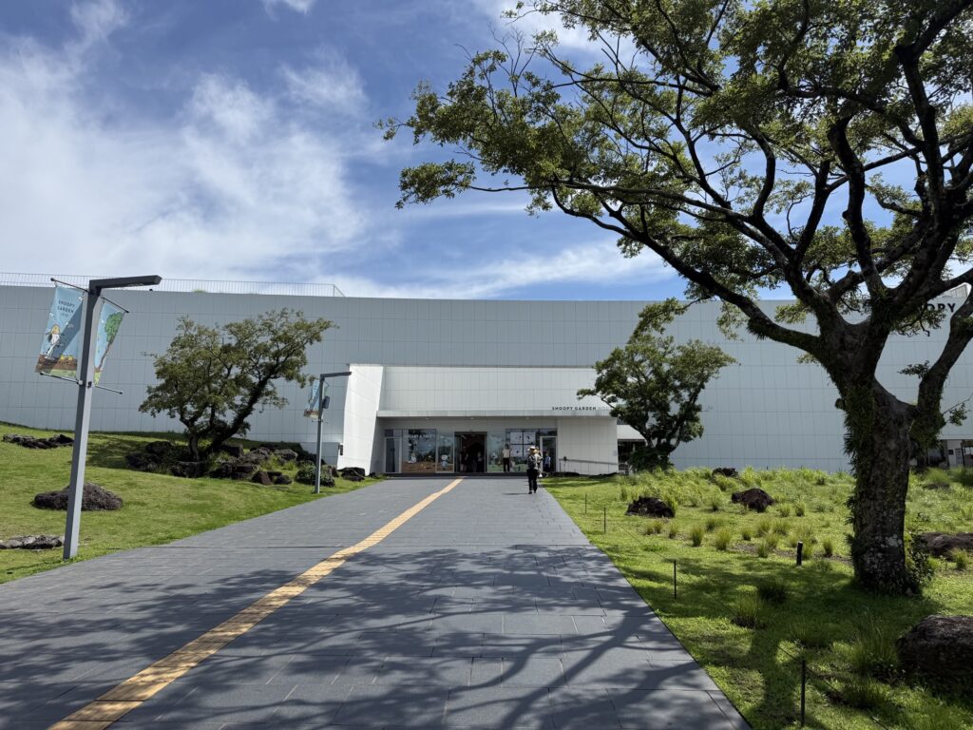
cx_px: 486
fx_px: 675
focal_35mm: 24
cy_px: 365
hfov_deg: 71.6
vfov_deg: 56.8
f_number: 1.78
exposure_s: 1/7353
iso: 80
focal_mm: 6.76
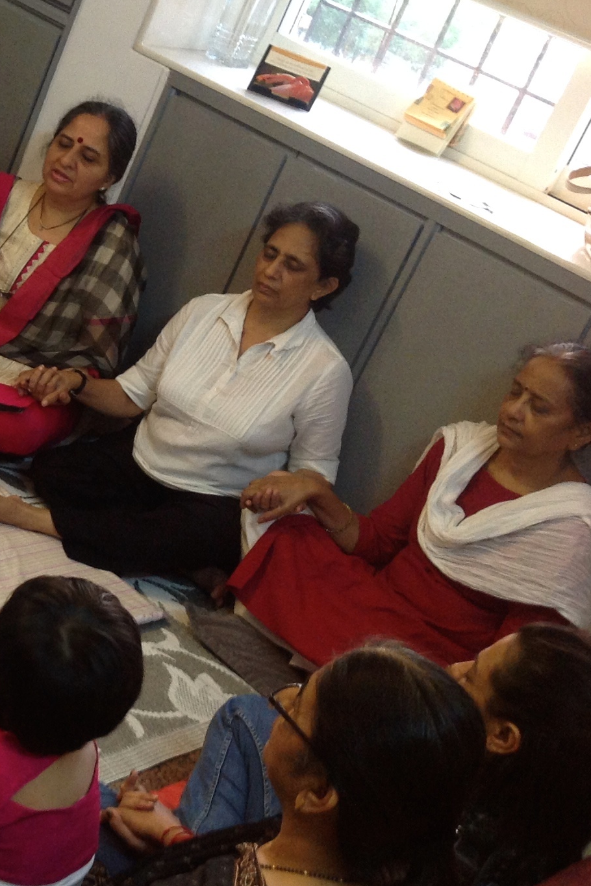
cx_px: -227
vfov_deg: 29.2
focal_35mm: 69
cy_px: 410
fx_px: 1699
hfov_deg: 18.1
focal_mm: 4.28
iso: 100
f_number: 2.4
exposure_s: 1/17
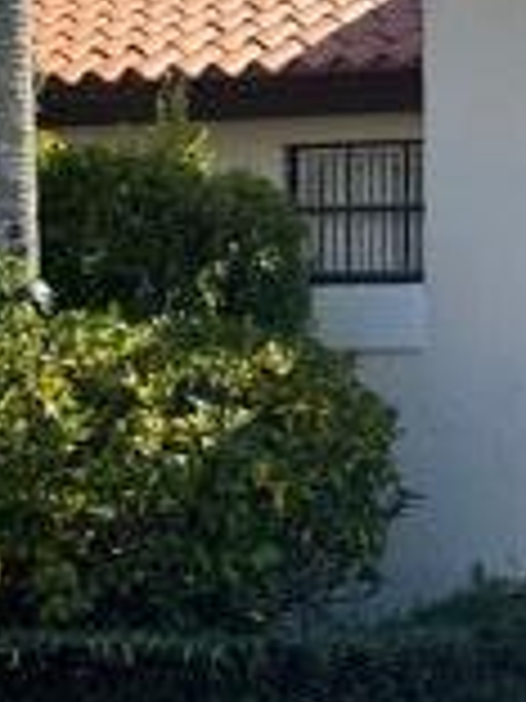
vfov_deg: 18.3
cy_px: 536
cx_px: 472
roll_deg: +0.4
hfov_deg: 13.7
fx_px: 2168
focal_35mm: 107
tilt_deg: -4.4
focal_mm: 4.2
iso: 32
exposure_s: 1/2506
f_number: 1.6
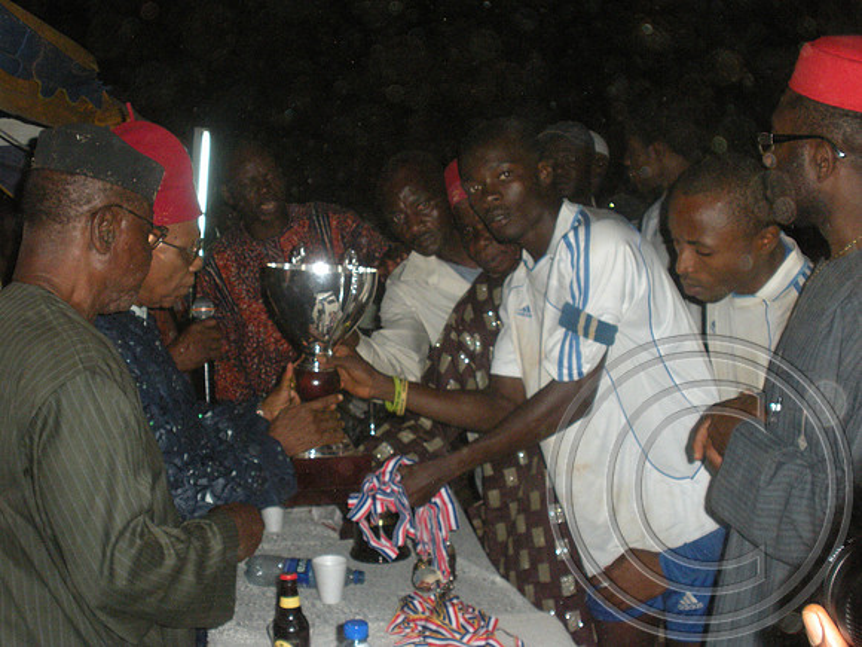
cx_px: 431
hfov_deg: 42.9
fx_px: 1096
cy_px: 324
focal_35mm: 44
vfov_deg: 32.9
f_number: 4
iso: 314
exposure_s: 1/60
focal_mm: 7.7
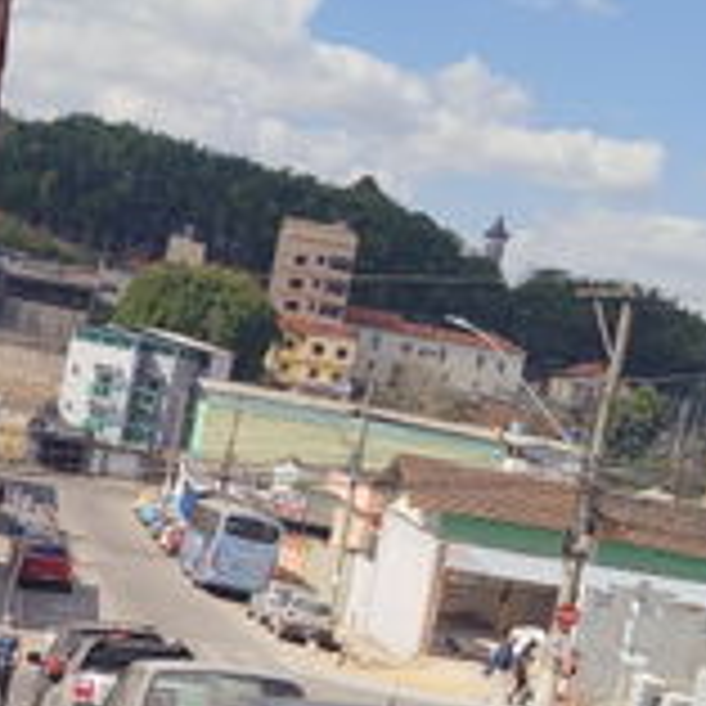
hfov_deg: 21.1
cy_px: 535
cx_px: 112
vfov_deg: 21.2
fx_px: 1869
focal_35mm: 81
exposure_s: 1/1251
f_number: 1.7
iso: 50
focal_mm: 5.31
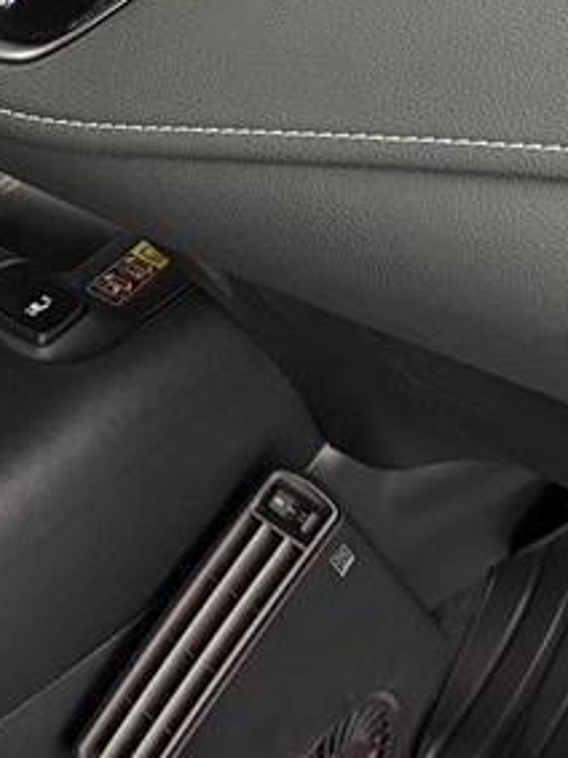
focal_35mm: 122
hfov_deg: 11.8
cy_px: -46
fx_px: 2671
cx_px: -142
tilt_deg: -27.8
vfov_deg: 15.8
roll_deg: -3.9
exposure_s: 1/33
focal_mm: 6.76
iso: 640
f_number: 1.78
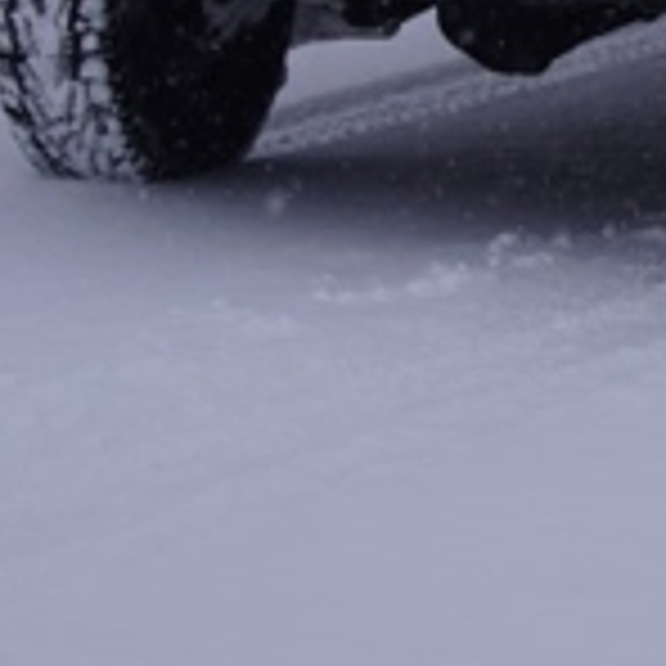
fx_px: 7448
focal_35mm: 342
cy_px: -148
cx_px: 799
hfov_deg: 5.1
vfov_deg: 5.1
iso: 100
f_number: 5.6
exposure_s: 1/200
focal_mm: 53
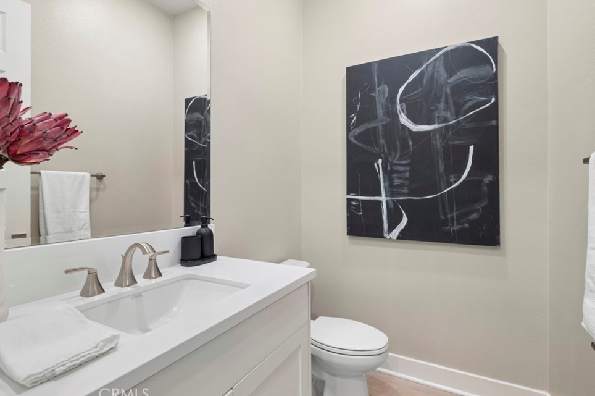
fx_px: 281
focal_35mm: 17
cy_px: 192
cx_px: 299
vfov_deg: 70.3
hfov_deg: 93.3
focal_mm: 16
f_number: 9
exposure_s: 1/1.67
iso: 200
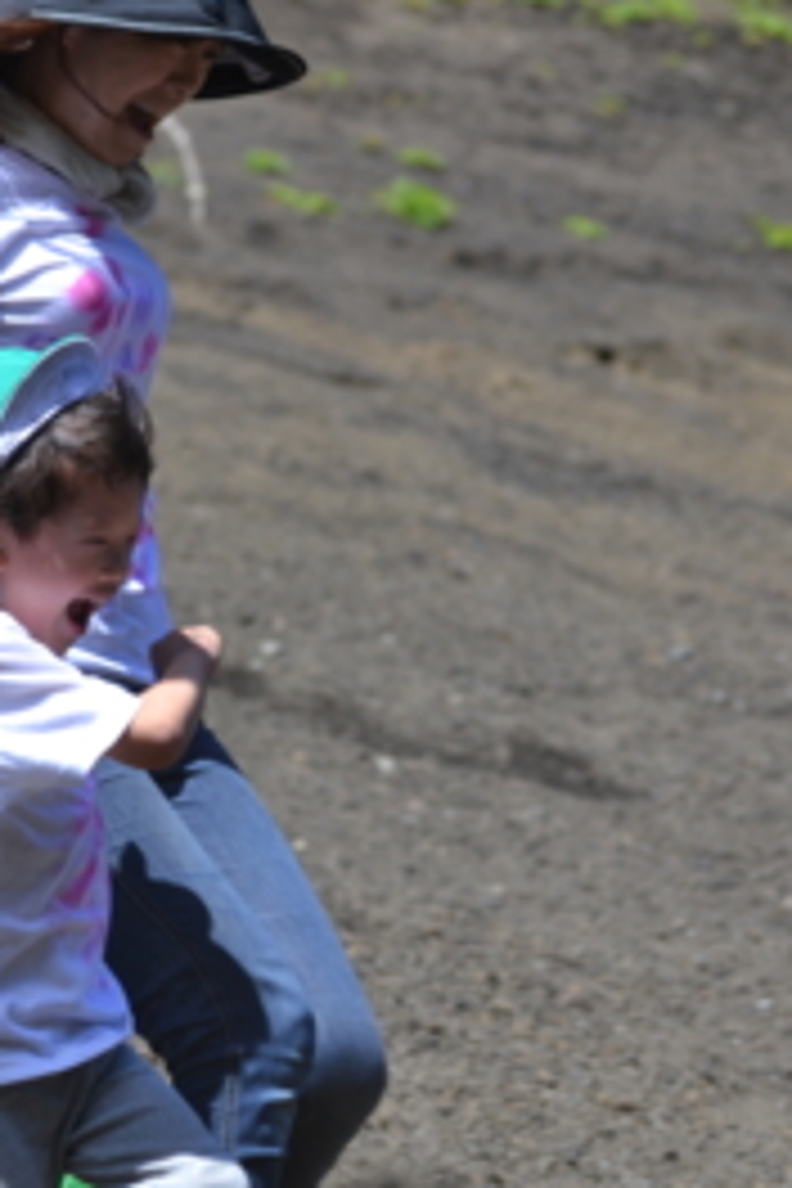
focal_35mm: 307
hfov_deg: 4.5
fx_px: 10122
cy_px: 596
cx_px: 274
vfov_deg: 6.7
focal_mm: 135
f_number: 7.1
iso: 100
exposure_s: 1/200
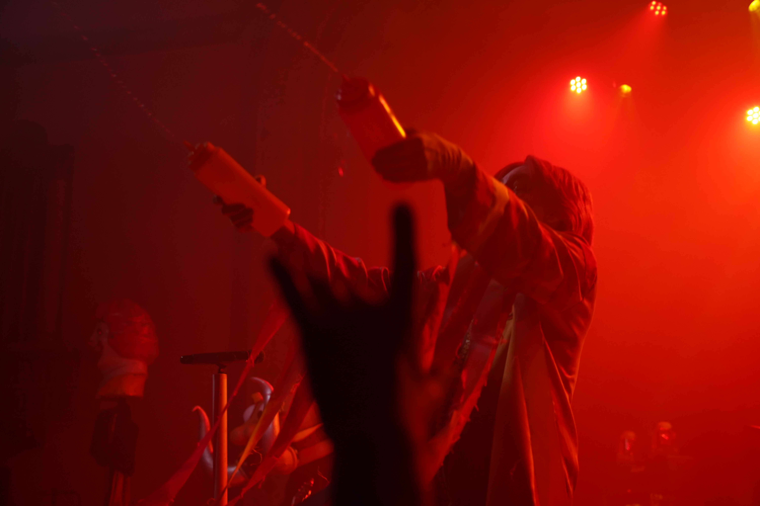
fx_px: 1182
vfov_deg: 24.2
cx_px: 380
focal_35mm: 56
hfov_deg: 35.6
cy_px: 253
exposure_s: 1/160
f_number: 4
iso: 2000
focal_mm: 56
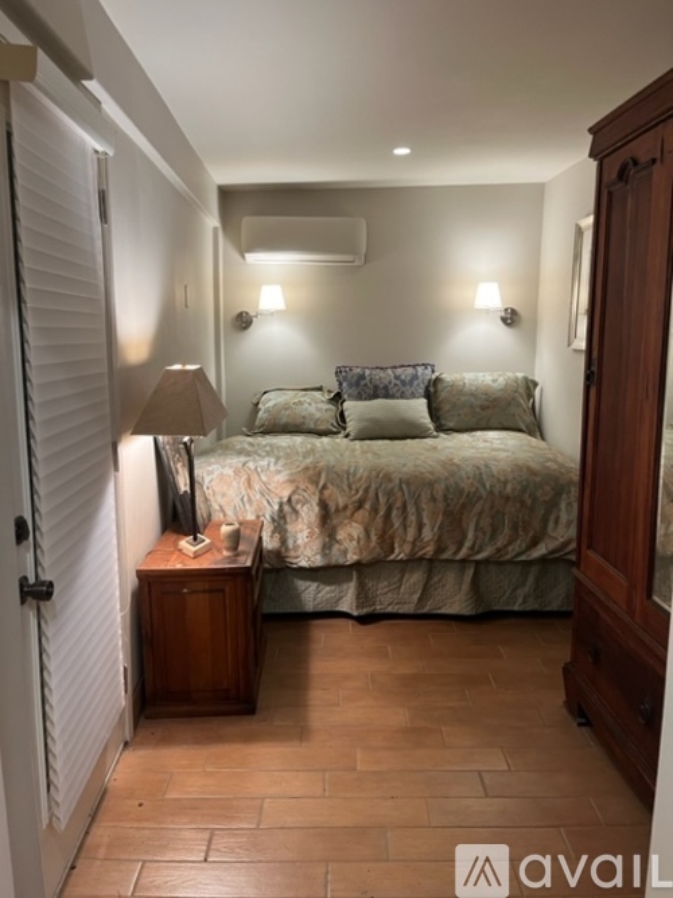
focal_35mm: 26
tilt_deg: -9.1
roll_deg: +0.7
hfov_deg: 53.0
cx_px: 336
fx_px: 674
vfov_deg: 67.3
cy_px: 449
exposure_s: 1/60
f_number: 1.6
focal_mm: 5.1
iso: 125
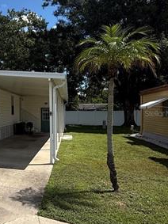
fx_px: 246
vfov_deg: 49.0
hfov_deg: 30.3
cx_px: -48
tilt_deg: +1.9
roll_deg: +0.1
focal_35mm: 38
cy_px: 113
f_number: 2.2
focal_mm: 2.22
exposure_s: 1/2841
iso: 50
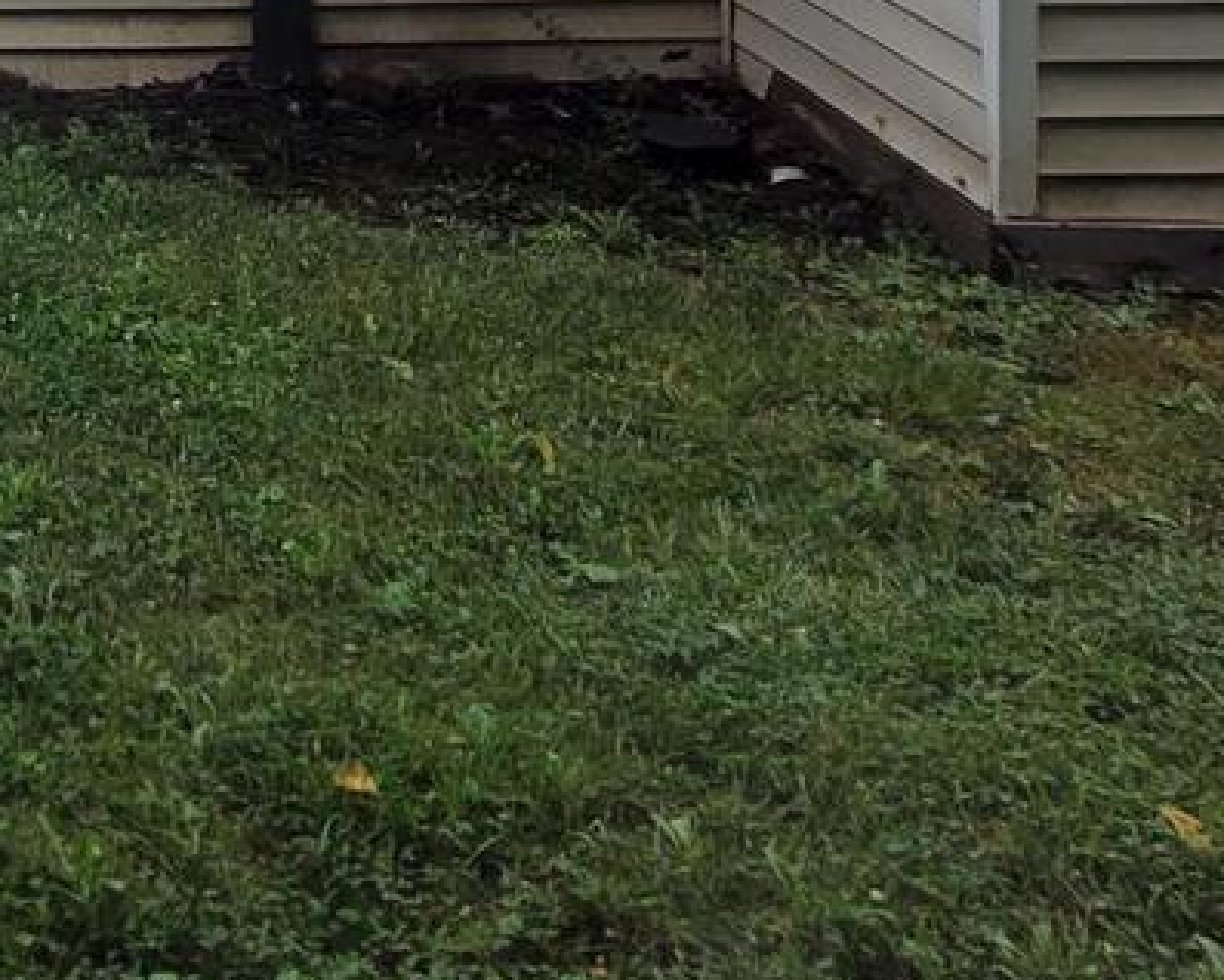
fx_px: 1667
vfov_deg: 25.0
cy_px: -490
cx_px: -34
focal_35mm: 46
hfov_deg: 35.9
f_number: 2.2
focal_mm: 1.74
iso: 40
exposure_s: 1/443
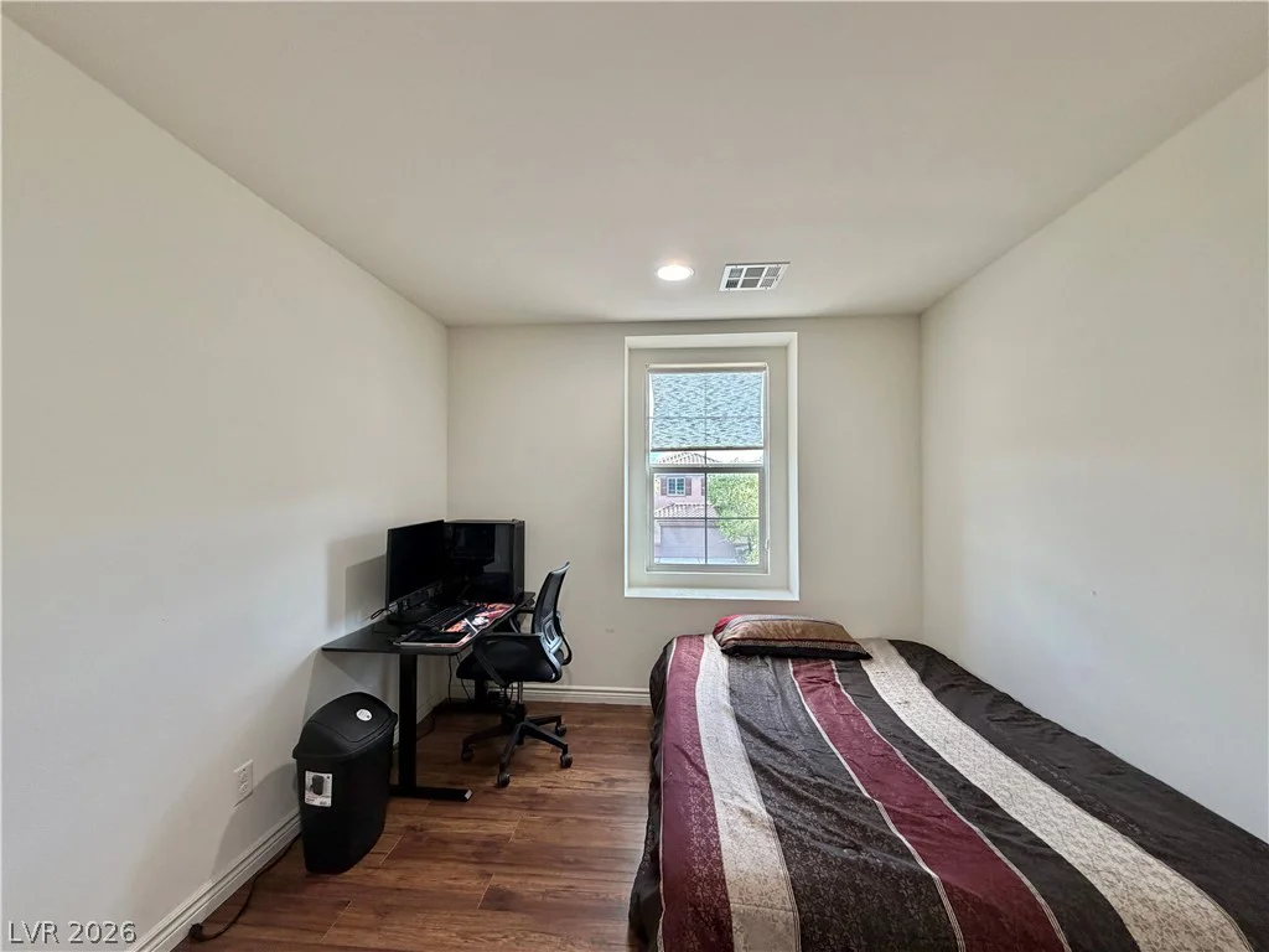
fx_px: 513
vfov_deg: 85.7
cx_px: 634
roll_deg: -0.7
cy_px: 476
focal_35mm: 14
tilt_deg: +0.8
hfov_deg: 102.1
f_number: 2.2
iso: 320
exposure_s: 1/120
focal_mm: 2.22
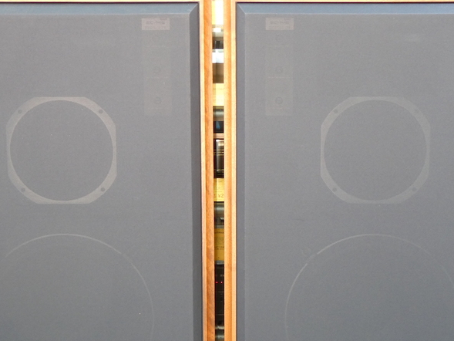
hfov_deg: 18.5
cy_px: 212
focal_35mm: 106
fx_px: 1391
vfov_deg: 14.0
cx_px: 218
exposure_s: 1/3.2
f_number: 4.4
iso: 200
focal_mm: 11.7
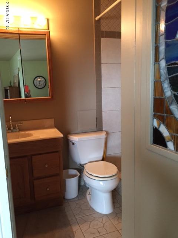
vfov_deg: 61.7
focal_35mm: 29
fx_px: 199
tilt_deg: -9.6
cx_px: 89
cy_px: 119
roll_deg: +0.6
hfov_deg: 48.2
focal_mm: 4.15
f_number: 2.2
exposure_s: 1/30
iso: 125
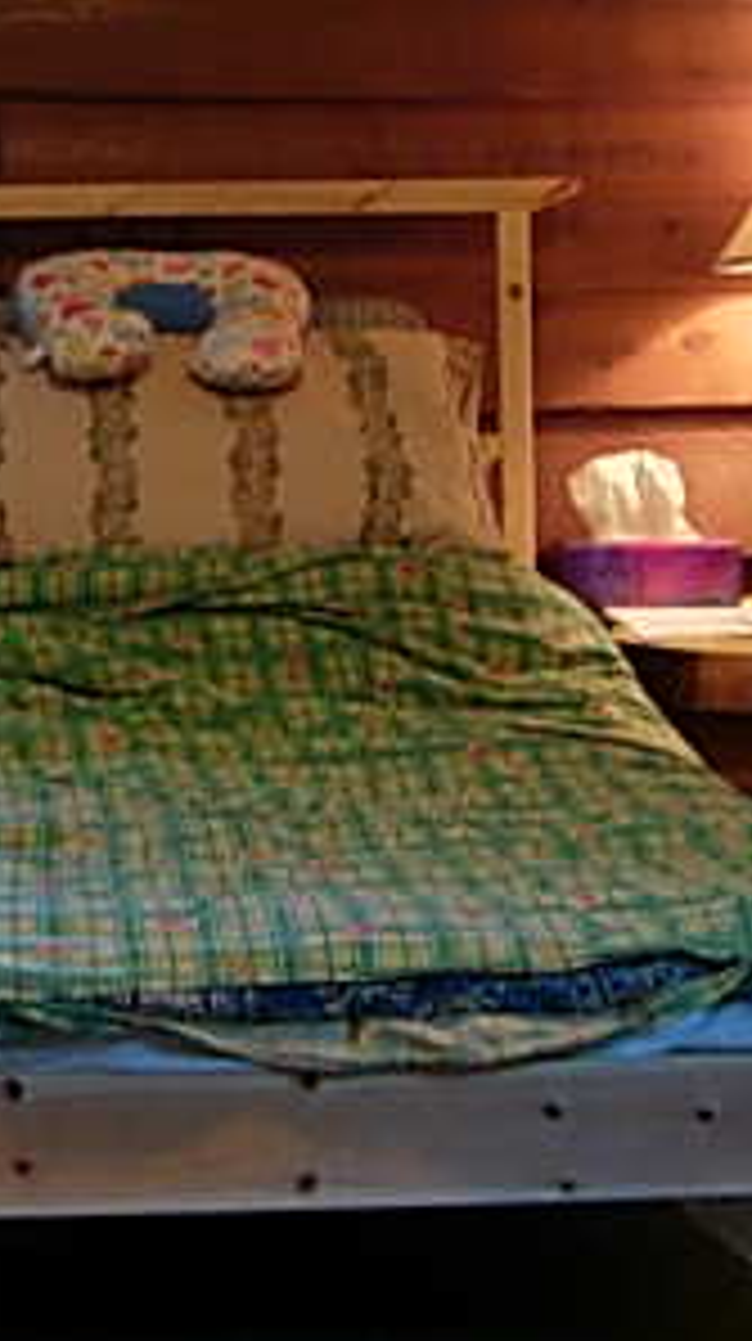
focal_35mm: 89
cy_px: 572
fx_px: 3164
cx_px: 180
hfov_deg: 13.5
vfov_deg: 23.9
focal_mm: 7.8
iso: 200
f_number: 2.8
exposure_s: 1/11.3
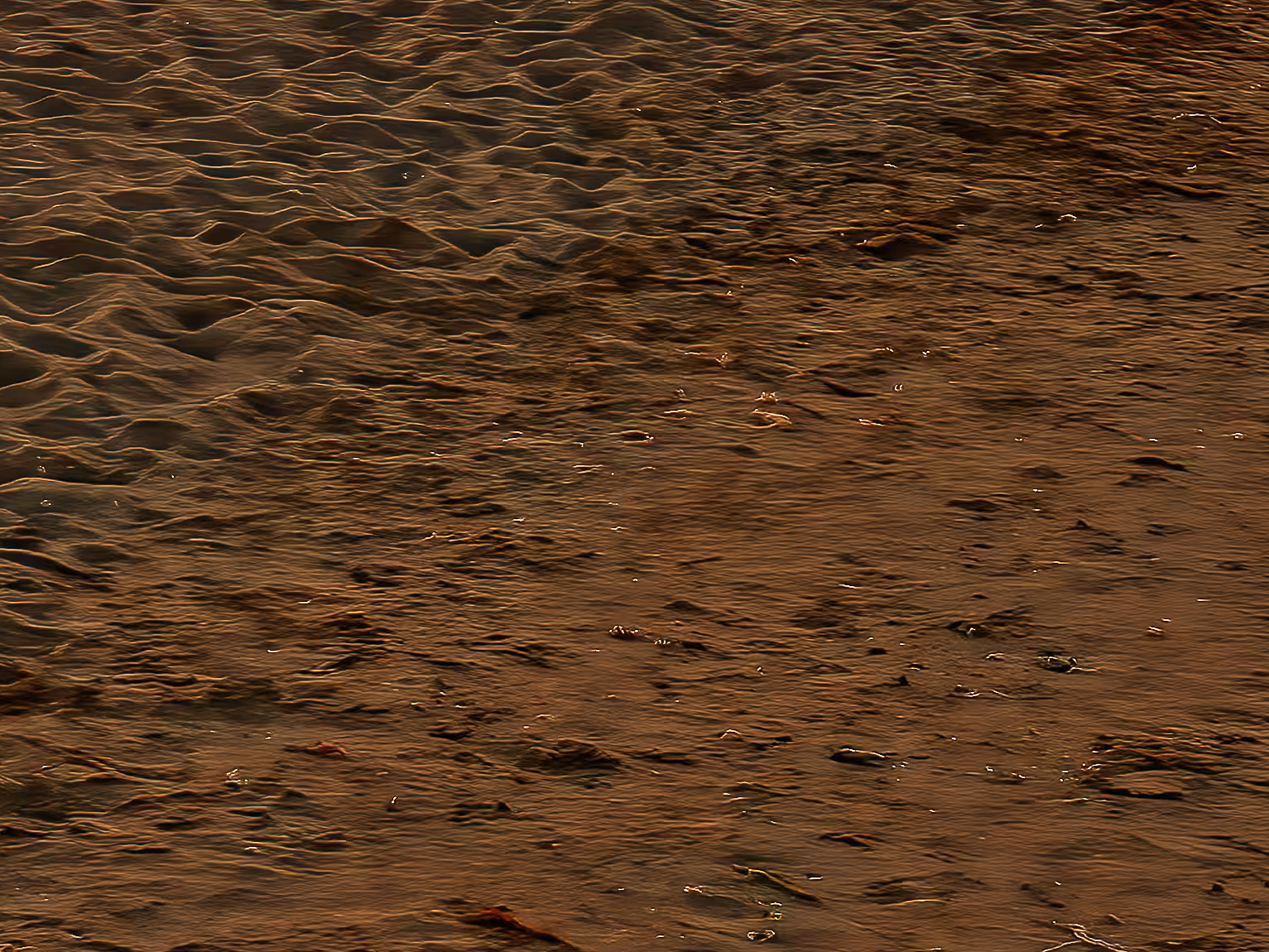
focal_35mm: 137
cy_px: -709
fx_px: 5023
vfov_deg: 10.3
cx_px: 545
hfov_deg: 14.4
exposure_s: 1/600
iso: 160
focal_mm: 23
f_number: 5.6
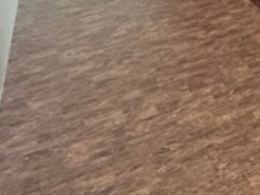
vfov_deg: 16.6
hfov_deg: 13.0
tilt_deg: -9.5
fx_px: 594
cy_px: -118
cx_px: 705
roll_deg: +3.3
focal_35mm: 79
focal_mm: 2.22
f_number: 2.2
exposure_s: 1/120
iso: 250
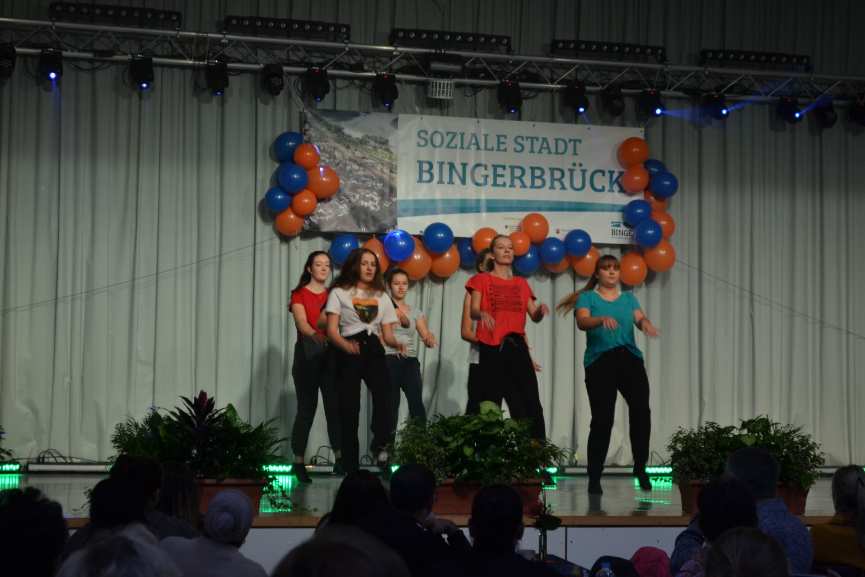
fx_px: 1982
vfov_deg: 16.6
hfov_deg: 24.6
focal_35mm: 82
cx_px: 432
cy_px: 288
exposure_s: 1/50
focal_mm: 55
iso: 400
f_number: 5.6
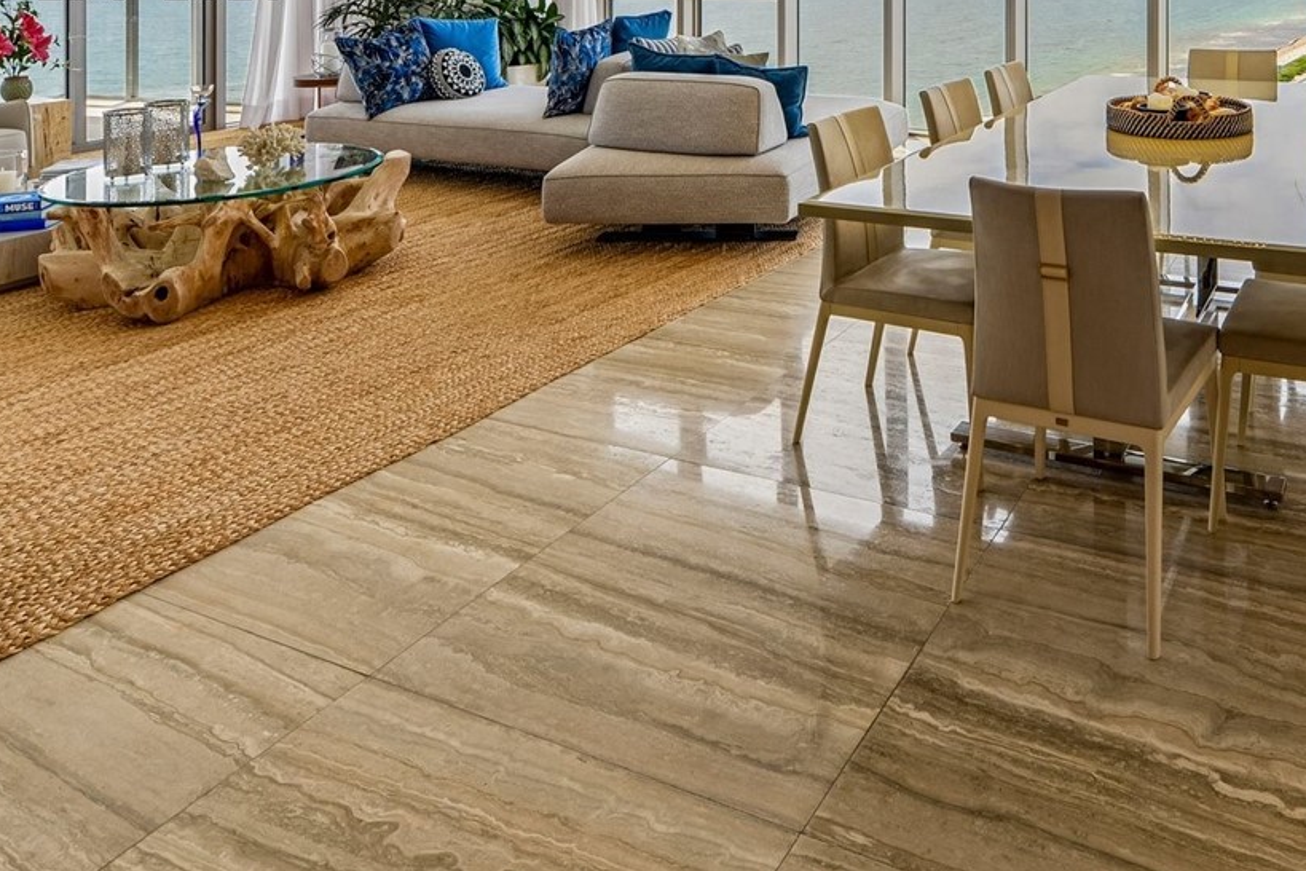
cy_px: -23
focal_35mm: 29
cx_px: 911
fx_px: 1052
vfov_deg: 39.1
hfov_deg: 61.5
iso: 200
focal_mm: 14
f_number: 9
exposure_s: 1/125
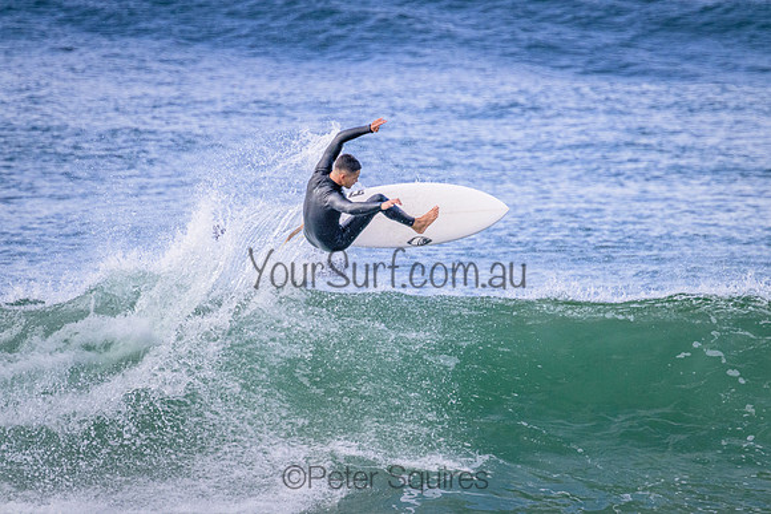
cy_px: 257
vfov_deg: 1.7
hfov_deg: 2.6
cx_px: 386
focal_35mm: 800
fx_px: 17137
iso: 3200
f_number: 11
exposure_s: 1/2000
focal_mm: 800
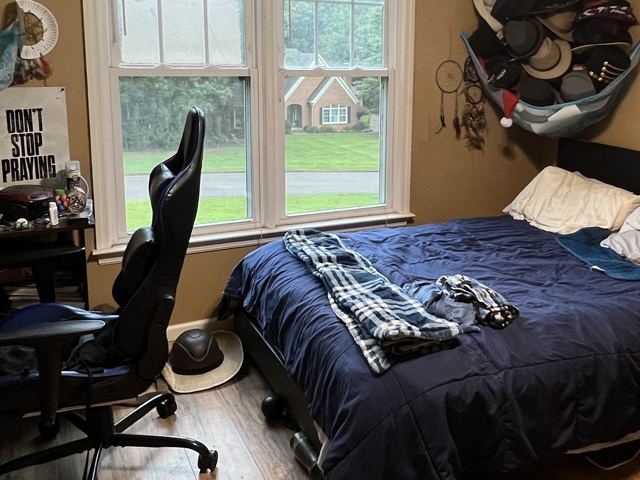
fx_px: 610
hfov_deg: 54.6
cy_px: 161
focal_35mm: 33
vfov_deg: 42.4
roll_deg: -1.6
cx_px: 406
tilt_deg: -9.3
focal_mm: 1.57
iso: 250
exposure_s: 1/60
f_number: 1.8
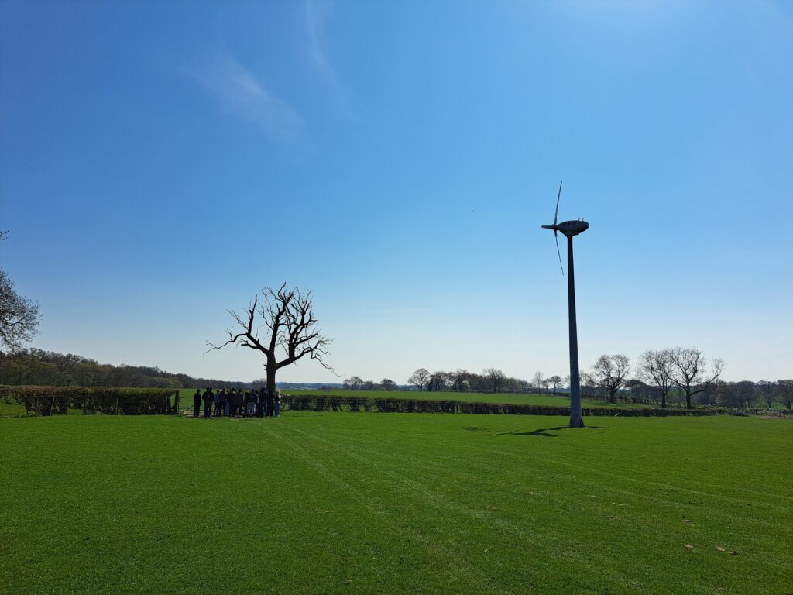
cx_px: 396
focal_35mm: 24
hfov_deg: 71.6
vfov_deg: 56.8
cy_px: 298
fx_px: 550
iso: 50
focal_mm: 5.23
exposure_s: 1/3367
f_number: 1.8
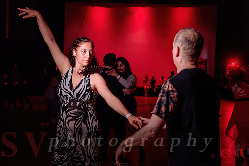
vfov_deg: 28.1
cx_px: 124
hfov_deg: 41.1
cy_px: 83
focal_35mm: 48
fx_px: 332
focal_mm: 48
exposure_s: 1/100
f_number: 2.8
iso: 800
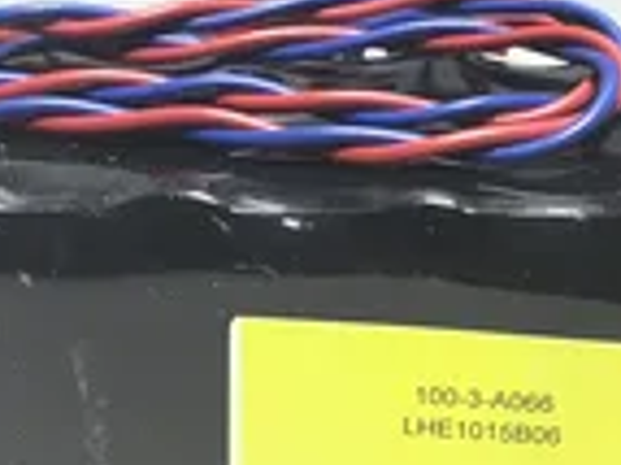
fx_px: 1559
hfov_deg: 22.5
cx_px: 356
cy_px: 122
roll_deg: -0.6
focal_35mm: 87
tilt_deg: -21.5
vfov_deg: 16.9
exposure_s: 1/40
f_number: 2.4
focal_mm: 3.3
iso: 32
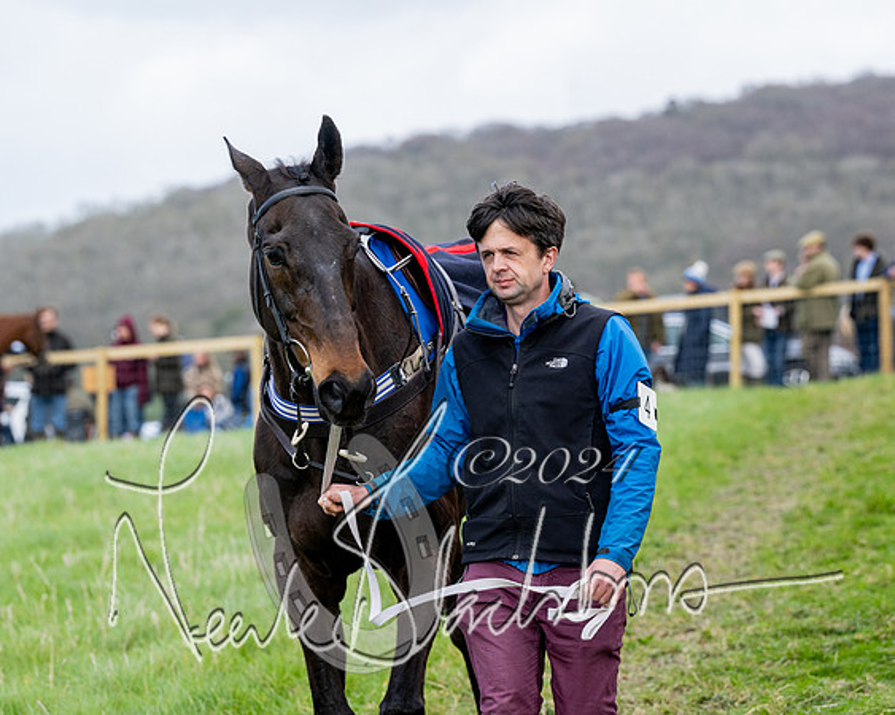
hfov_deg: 11.4
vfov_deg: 9.1
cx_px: 446
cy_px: 331
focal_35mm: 169
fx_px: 4476
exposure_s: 1/1000
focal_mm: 135
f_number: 5
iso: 400
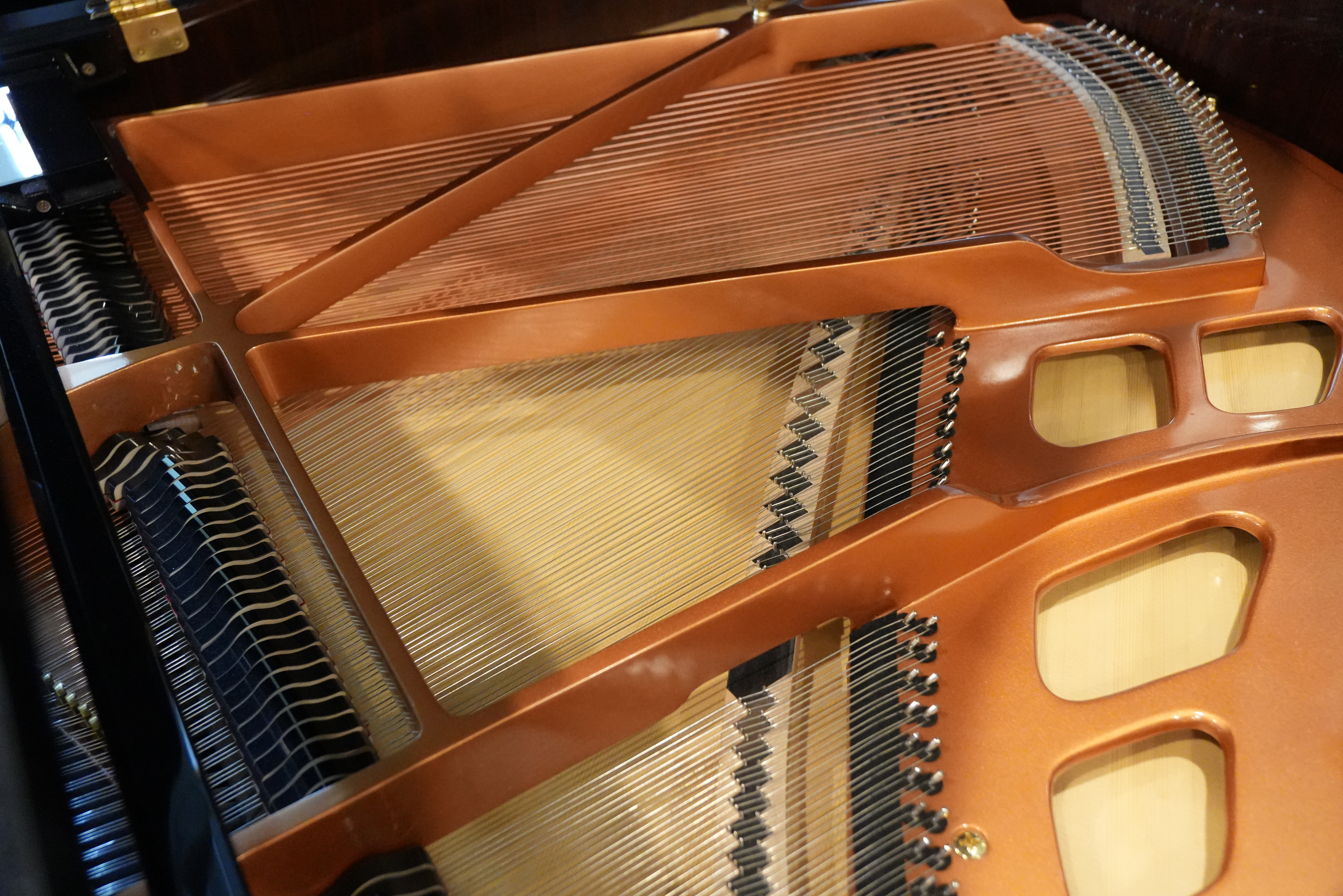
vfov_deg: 40.0
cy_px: 448
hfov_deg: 57.2
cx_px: 672
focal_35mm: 33
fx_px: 1231
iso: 5000
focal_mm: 22
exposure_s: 1/160
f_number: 2.8
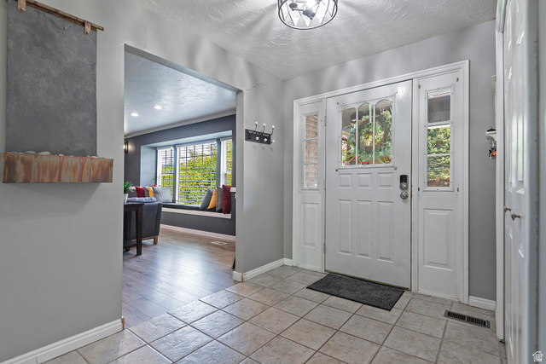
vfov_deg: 70.5
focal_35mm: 17
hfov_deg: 93.3
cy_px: 182
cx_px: 273
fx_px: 258
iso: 500
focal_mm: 17
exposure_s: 1/20
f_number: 6.3
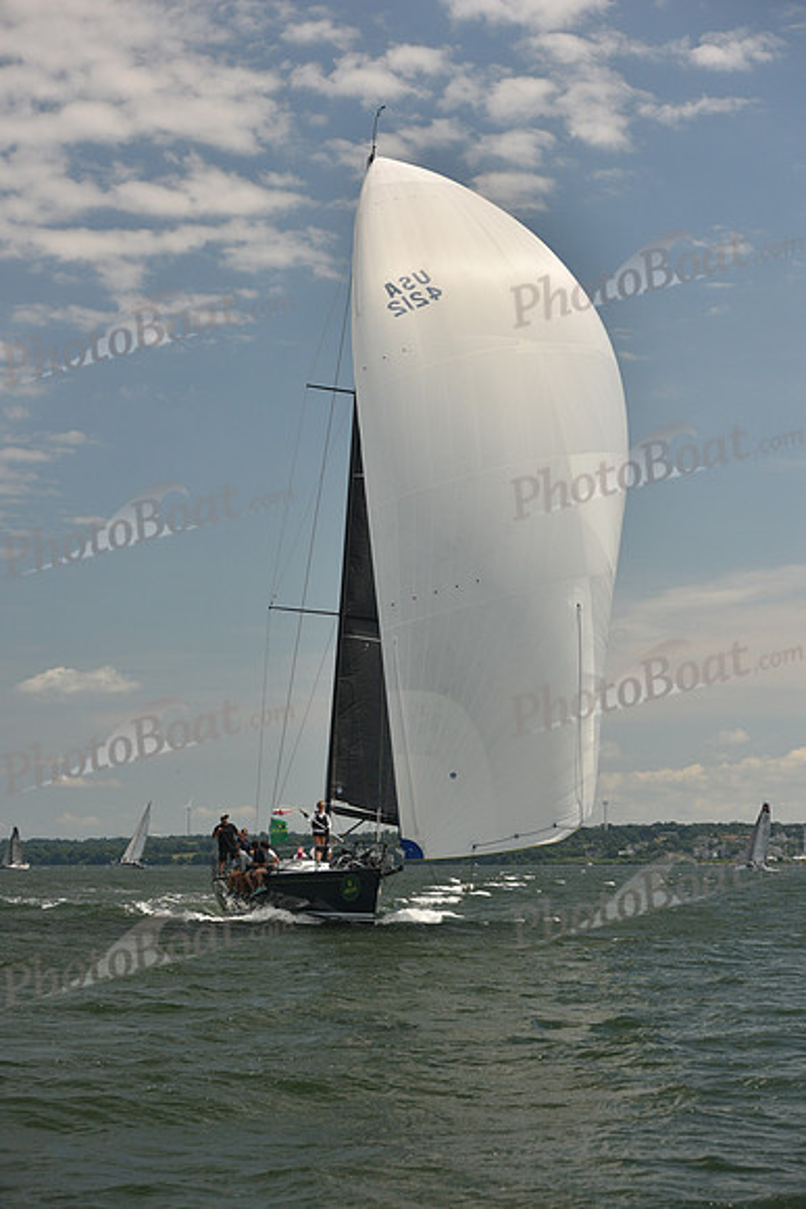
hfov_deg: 19.5
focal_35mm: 70
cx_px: 403
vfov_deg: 28.8
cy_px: 604
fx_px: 2349
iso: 320
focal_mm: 70
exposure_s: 1/1250
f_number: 6.3
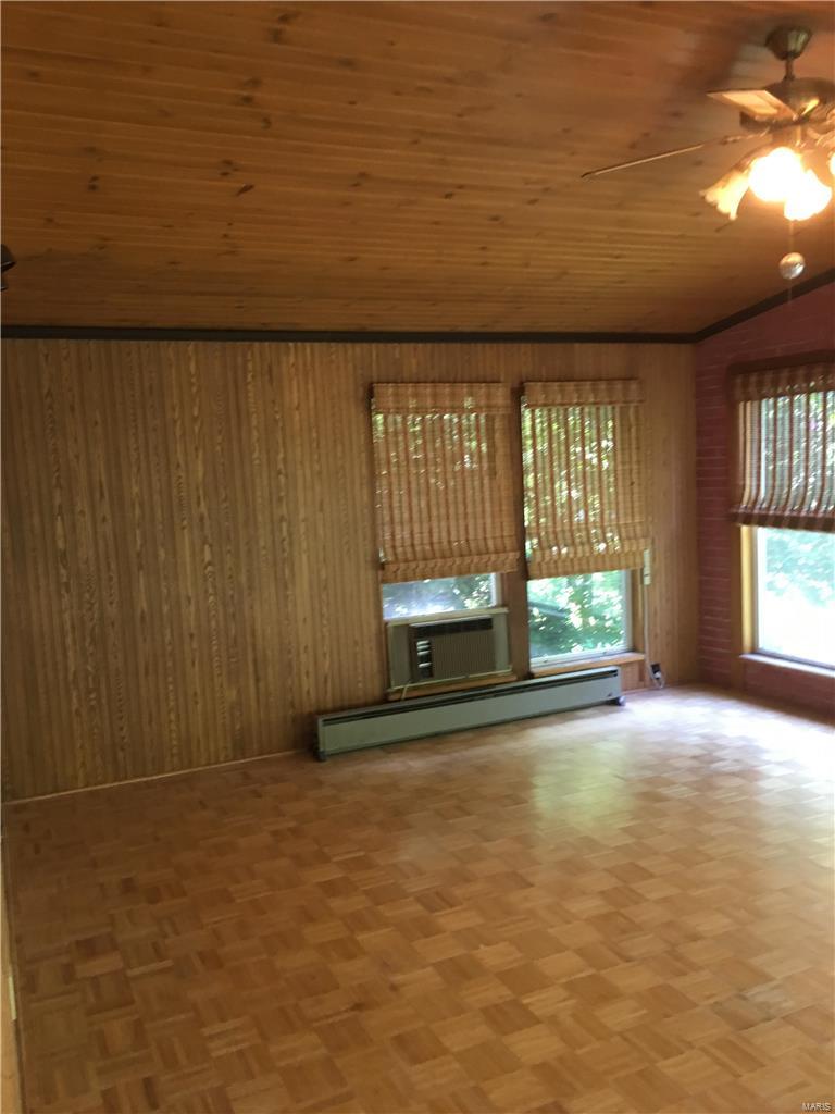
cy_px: 557
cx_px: 418
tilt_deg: -2.7
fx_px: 933
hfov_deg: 48.2
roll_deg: +1.3
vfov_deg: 61.7
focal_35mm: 29
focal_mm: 4.15
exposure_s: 1/15
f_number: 2.2
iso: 50
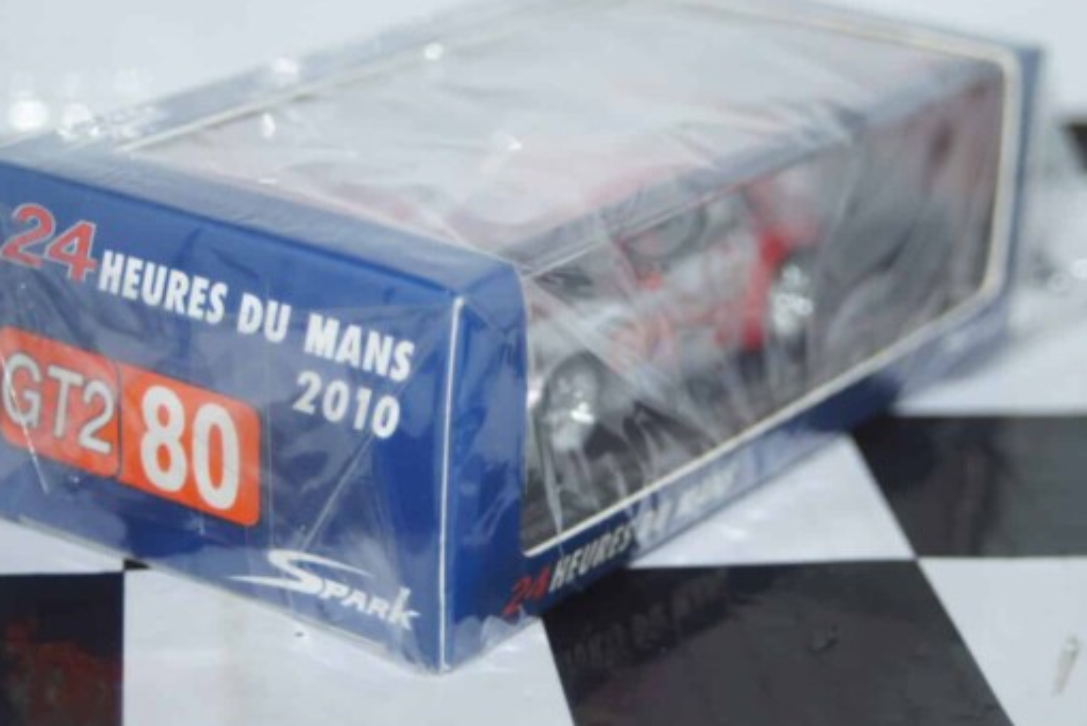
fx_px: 3202
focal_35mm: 106
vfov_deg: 12.9
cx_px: 557
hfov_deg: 19.3
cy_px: 322
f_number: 5.6
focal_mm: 60
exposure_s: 1/100
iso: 320
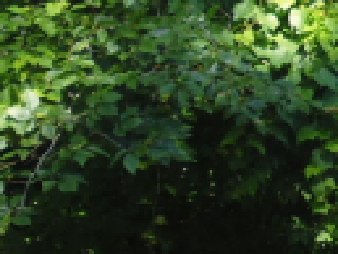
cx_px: 630
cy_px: -65
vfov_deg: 11.7
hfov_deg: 13.9
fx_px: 1212
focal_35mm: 124
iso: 100
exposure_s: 1/160
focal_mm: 4.3
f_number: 2.8
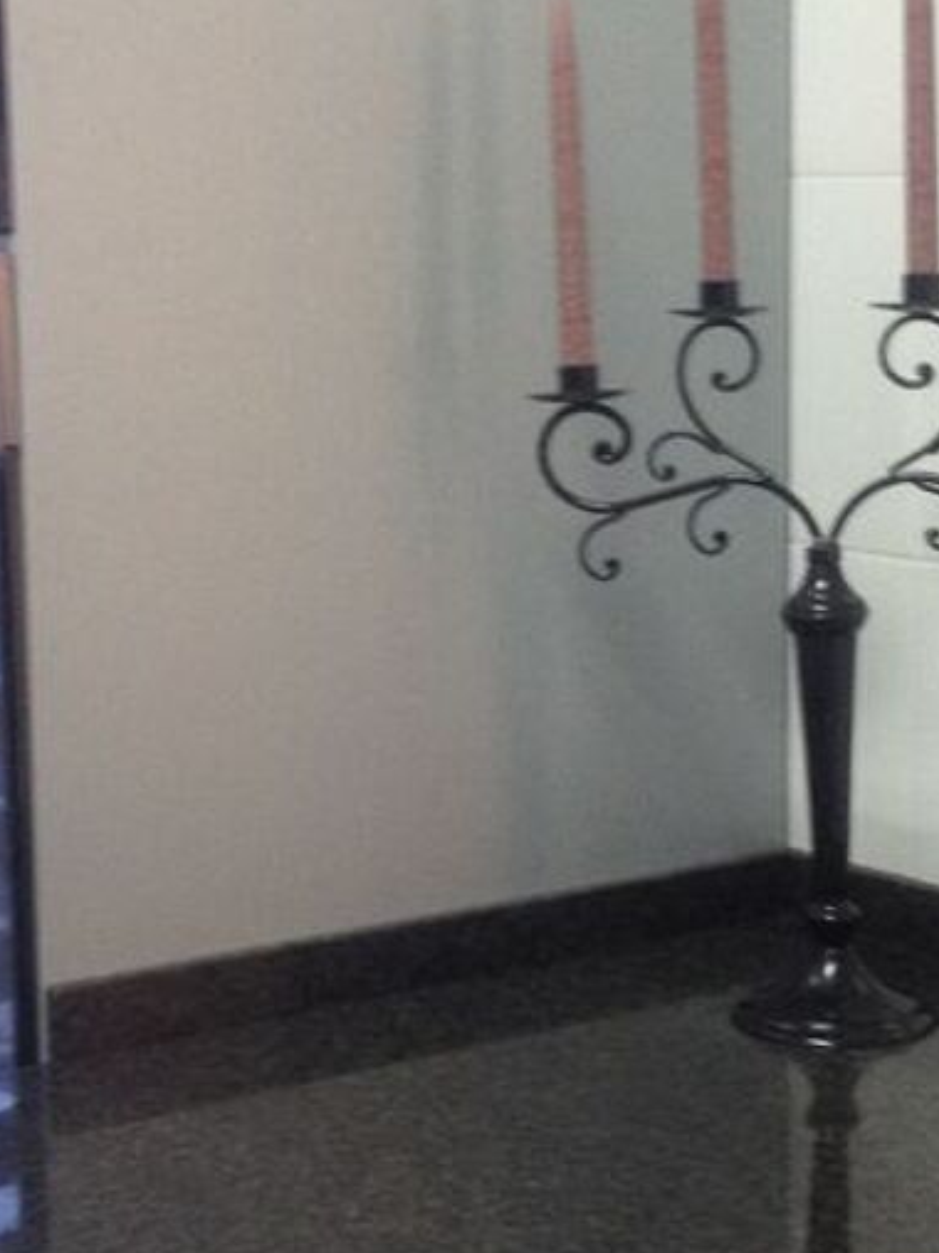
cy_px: 676
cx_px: 502
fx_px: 3329
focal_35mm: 92
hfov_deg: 16.1
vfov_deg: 21.3
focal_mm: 4.28
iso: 125
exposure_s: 1/20
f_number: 2.4
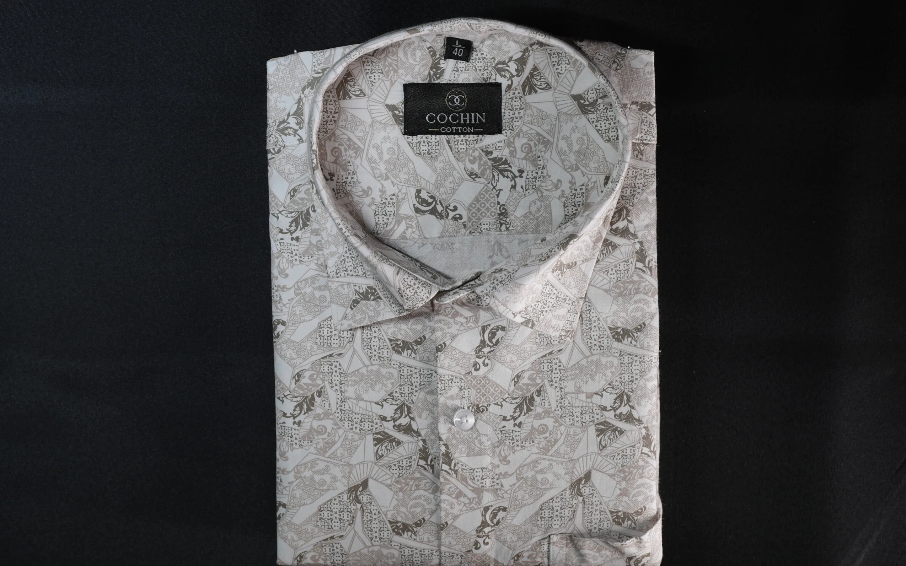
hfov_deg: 23.8
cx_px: 454
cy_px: 295
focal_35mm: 87
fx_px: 2148
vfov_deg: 15.0
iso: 100
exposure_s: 1/10
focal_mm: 85
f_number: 8
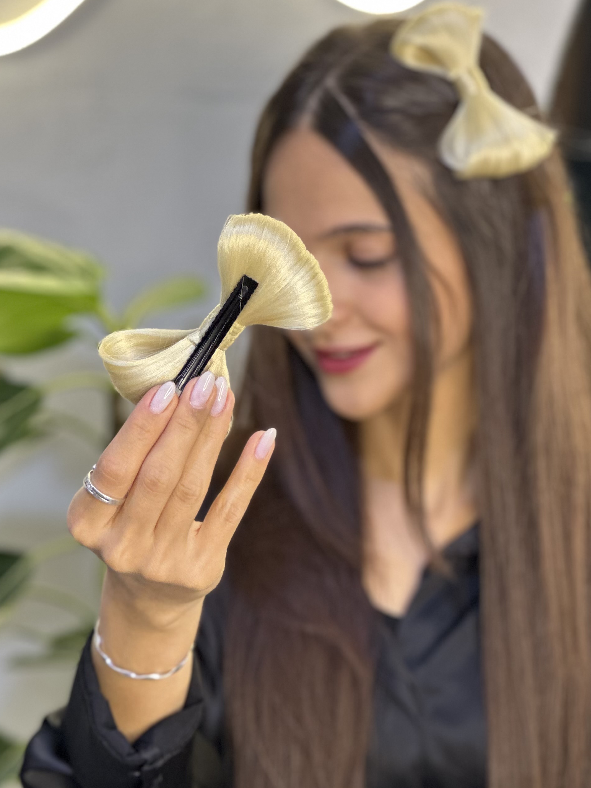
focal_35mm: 122
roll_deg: -0.1
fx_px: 2777
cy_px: 518
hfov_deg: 12.1
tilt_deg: -9.7
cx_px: 315
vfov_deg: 16.1
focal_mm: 9
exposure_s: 1/33
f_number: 2.8
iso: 125
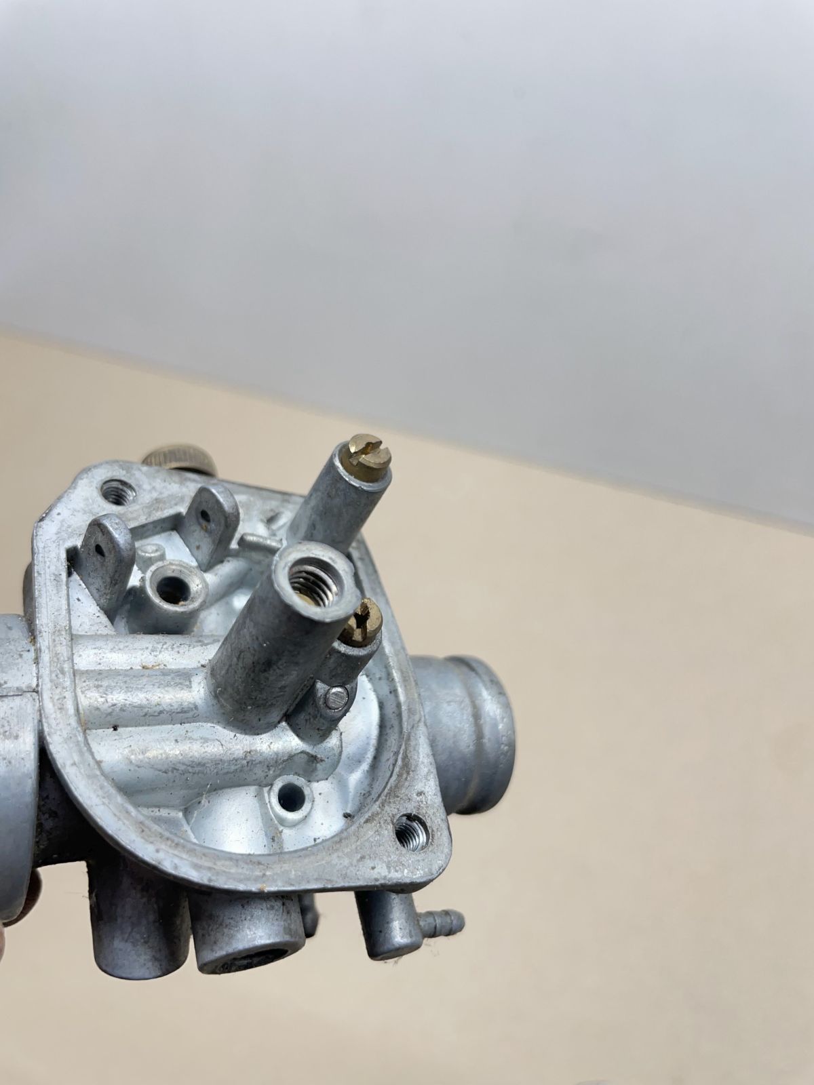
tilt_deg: -60.9
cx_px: 407
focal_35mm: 26
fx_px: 815
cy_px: 542
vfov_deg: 67.3
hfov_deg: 53.1
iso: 64
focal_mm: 4.2
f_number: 1.6
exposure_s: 1/100
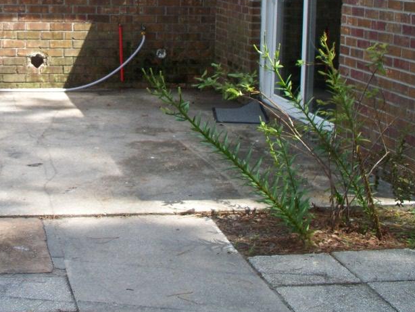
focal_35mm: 75
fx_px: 900
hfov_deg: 25.1
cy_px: 2
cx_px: 32
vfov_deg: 19.1
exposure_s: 1/250
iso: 64
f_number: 2.8
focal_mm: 7.54
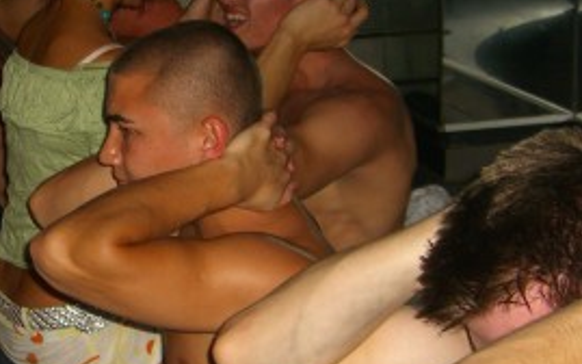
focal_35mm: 90
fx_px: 1427
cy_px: 221
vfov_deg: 14.5
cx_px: 91
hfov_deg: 22.6
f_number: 2.8
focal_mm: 7.9
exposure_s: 1/60
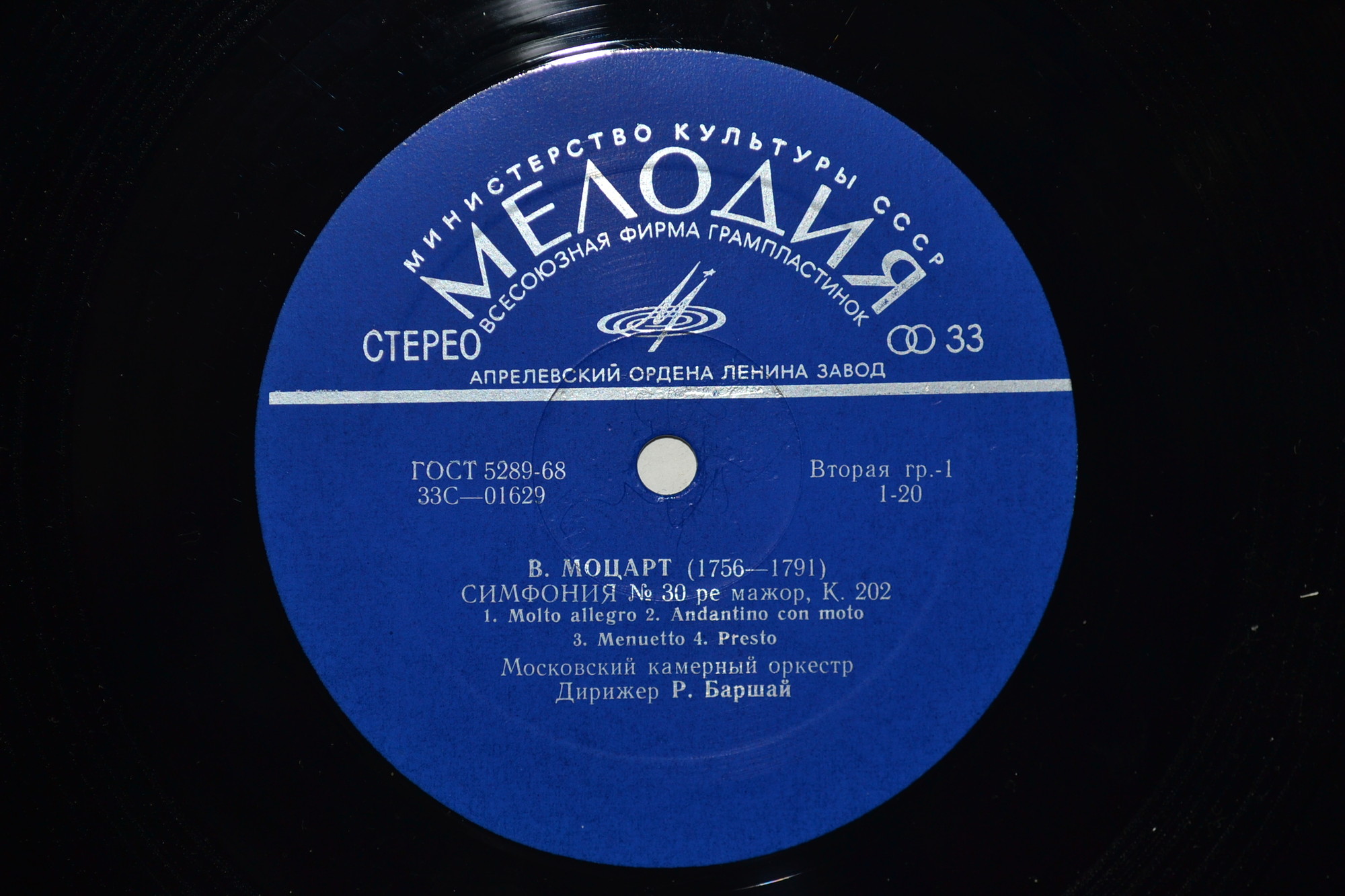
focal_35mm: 82
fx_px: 3082
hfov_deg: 24.6
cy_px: 448
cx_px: 672
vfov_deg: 16.6
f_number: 5.6
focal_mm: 55
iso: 100
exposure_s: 1/60
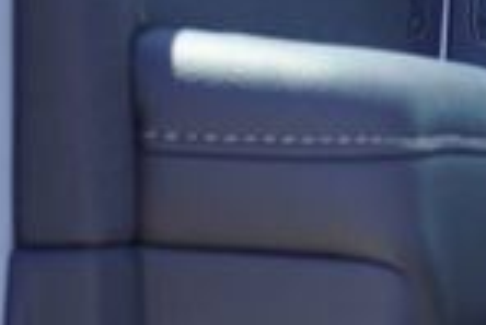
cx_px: 1169
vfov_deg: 5.8
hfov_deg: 8.0
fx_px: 3222
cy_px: 33
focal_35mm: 238
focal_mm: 23
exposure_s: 1/125
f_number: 5.6
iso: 100
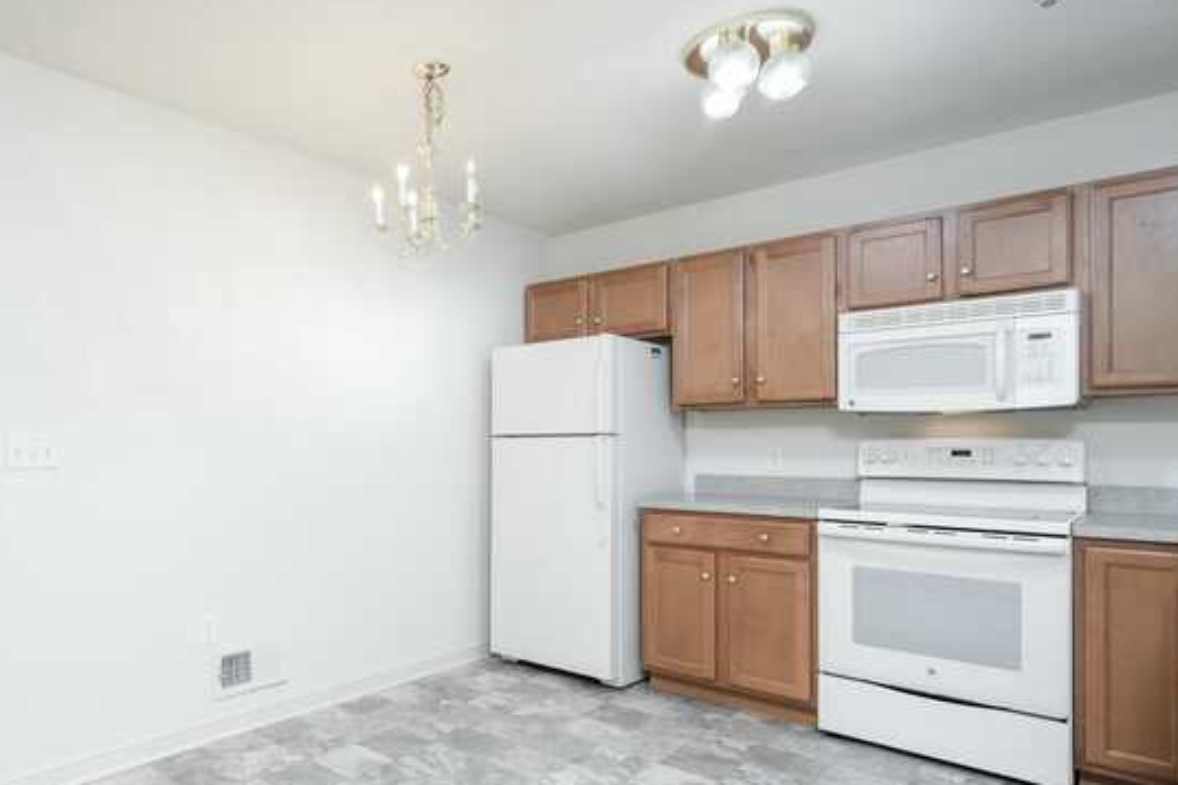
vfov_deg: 59.3
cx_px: 378
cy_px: 435
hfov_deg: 78.2
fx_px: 687
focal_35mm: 21
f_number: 8
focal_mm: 10
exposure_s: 1/60
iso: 320
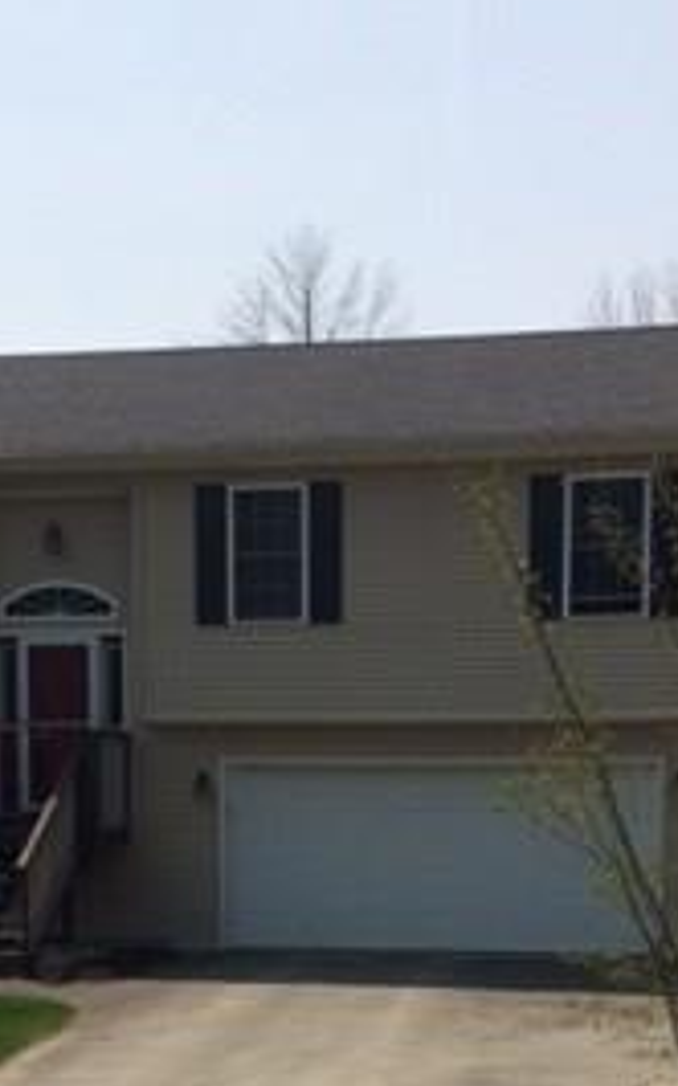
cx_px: 323
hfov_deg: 17.6
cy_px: 1041
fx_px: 2190
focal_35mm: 74
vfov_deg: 26.6
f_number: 2.2
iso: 40
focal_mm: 4.15
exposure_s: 1/4566
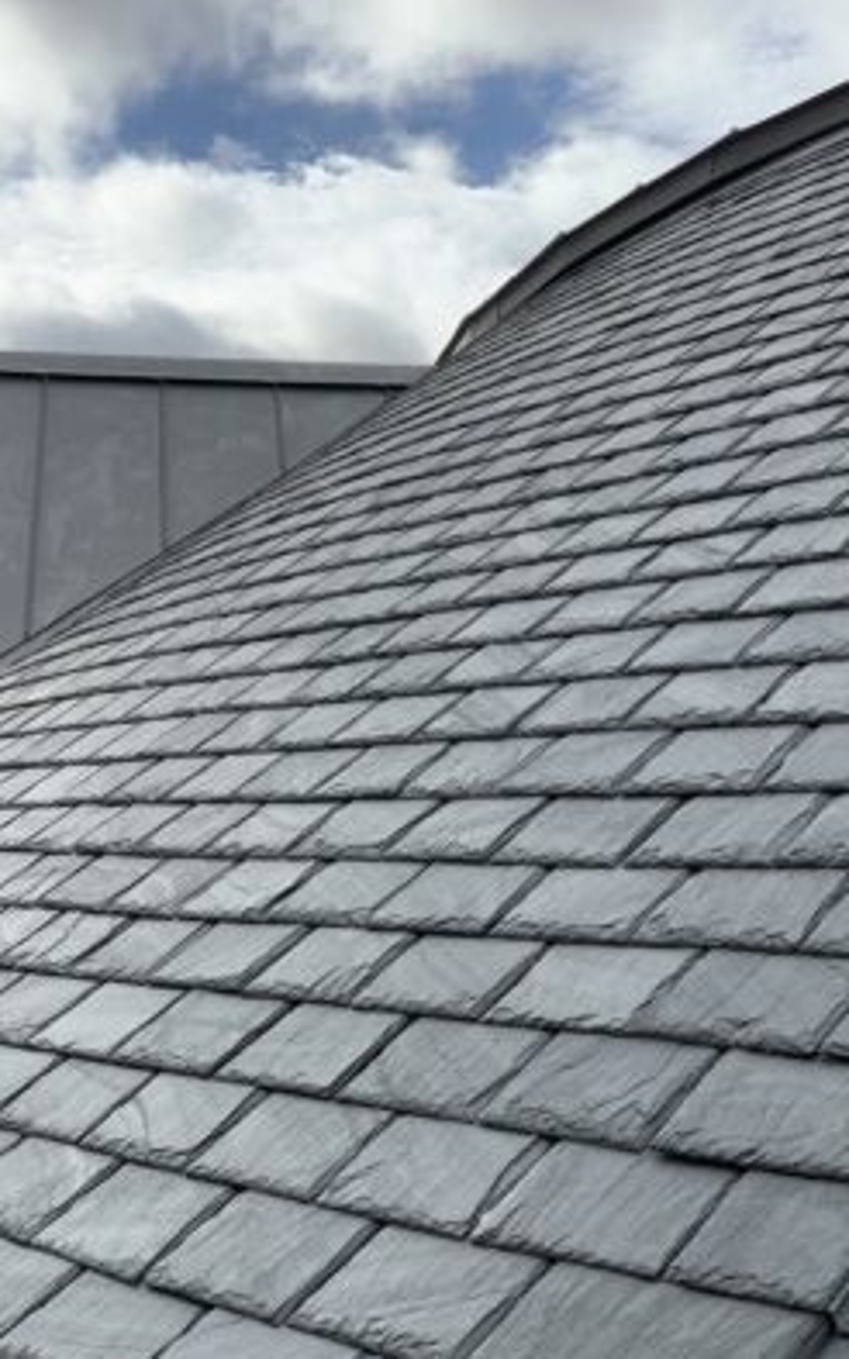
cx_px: 456
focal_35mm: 56
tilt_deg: +4.7
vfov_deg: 36.3
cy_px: 686
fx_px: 2075
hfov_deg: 23.1
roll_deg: -1.4
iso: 16
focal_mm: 6
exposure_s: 1/1043
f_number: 2.4
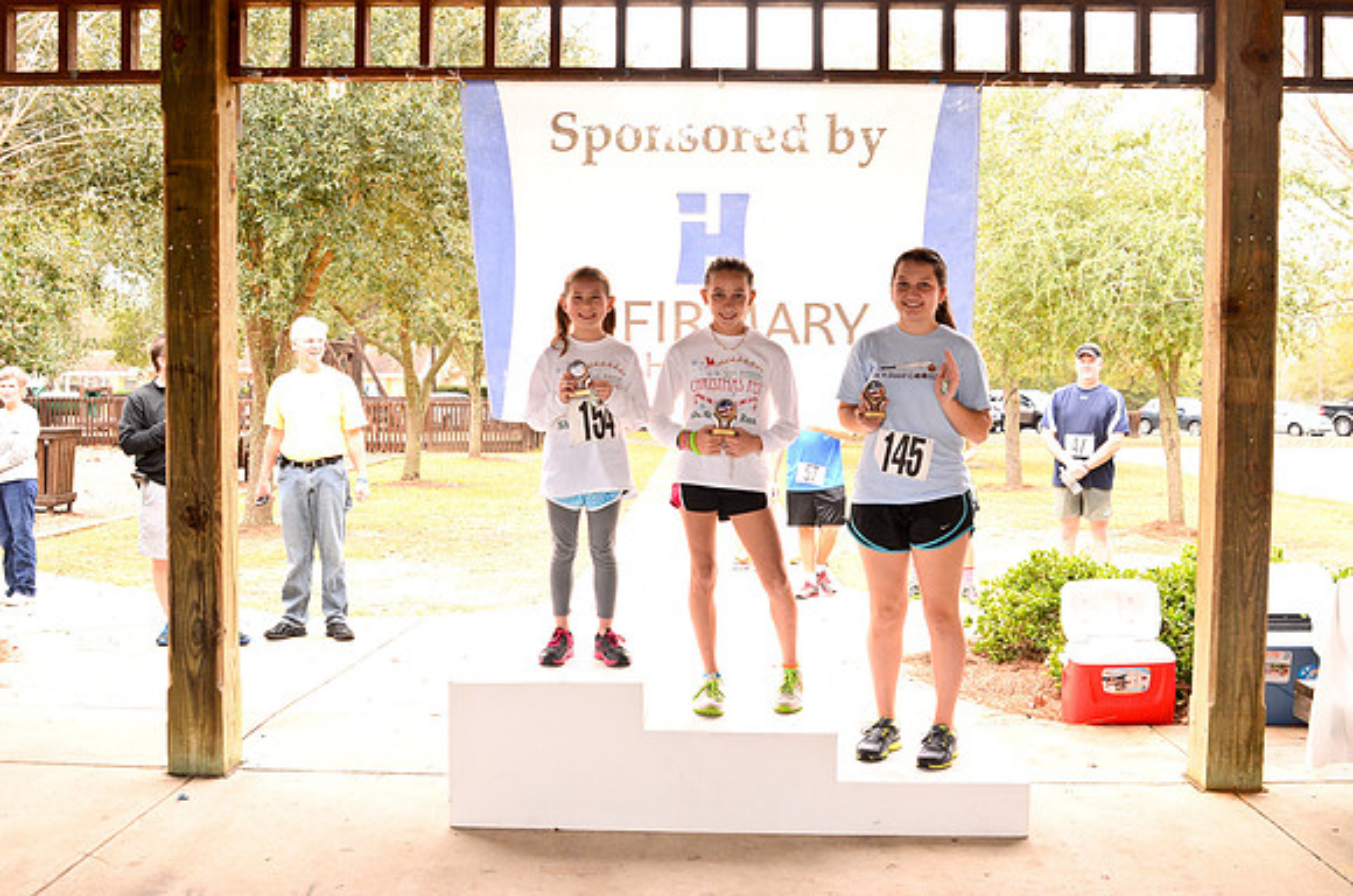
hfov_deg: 53.2
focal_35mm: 36
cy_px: 448
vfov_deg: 36.7
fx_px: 1350
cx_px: 676
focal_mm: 24
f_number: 4
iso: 640
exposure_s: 1/125
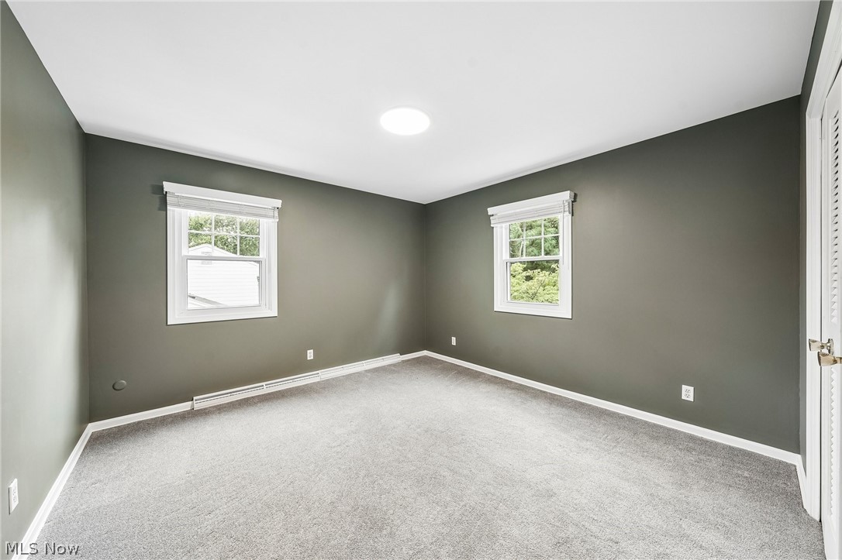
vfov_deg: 89.9
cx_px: 421
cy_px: 280
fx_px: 281
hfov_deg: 112.6
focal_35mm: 12
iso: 400
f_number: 8
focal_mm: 12
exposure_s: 1/4
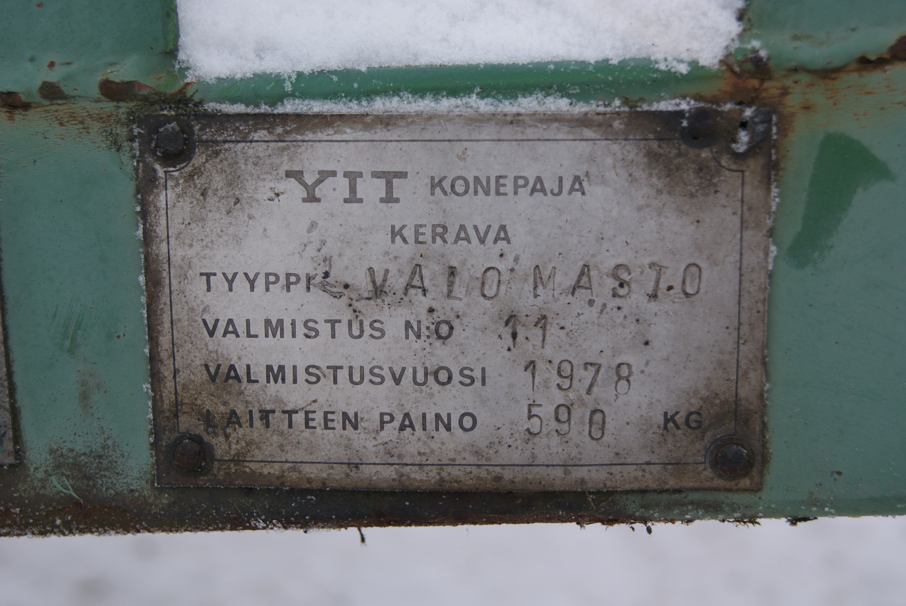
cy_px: 303
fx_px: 1701
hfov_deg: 29.8
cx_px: 453
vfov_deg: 20.2
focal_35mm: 68
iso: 250
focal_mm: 45
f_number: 5.6
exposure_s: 1/80
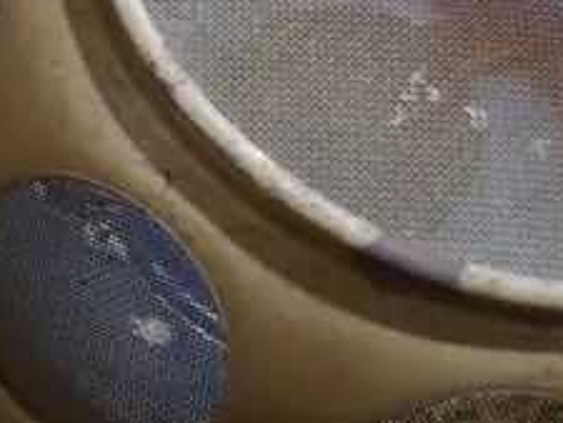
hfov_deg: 12.0
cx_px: -370
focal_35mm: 155
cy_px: 81
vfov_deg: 9.6
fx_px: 2522
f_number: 4
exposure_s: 1/60
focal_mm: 17
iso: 400
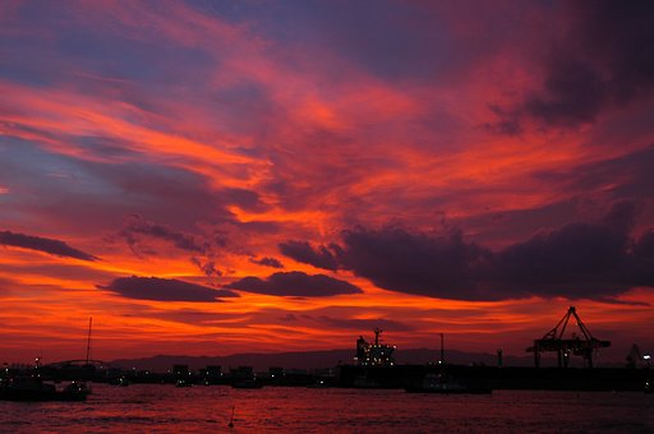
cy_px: 217
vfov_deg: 30.8
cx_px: 327
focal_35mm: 44
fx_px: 789
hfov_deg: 45.0
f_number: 4.8
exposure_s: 1/30
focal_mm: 29
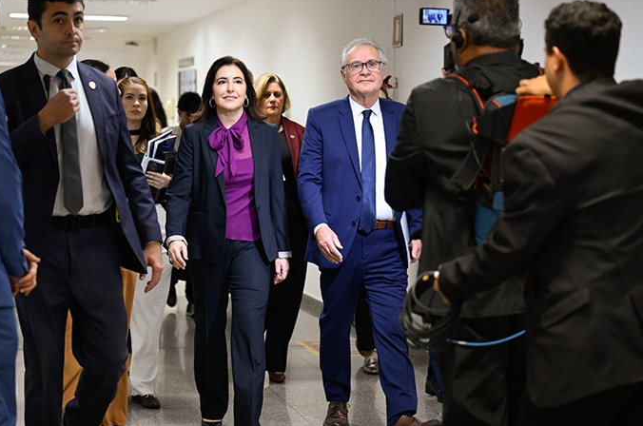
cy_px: 227
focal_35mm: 89
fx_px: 1587
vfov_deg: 15.3
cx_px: 261
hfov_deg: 22.9
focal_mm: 70
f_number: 2.8
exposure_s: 1/320
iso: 3200
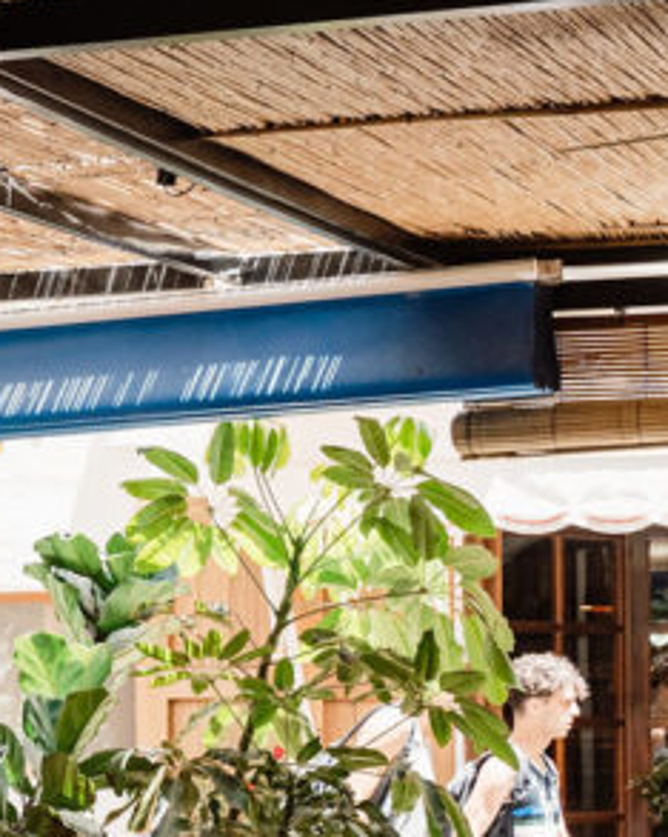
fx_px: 3488
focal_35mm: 141
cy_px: 604
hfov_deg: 10.1
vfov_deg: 13.6
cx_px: -677
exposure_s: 1/800
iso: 1600
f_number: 4.5
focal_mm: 43
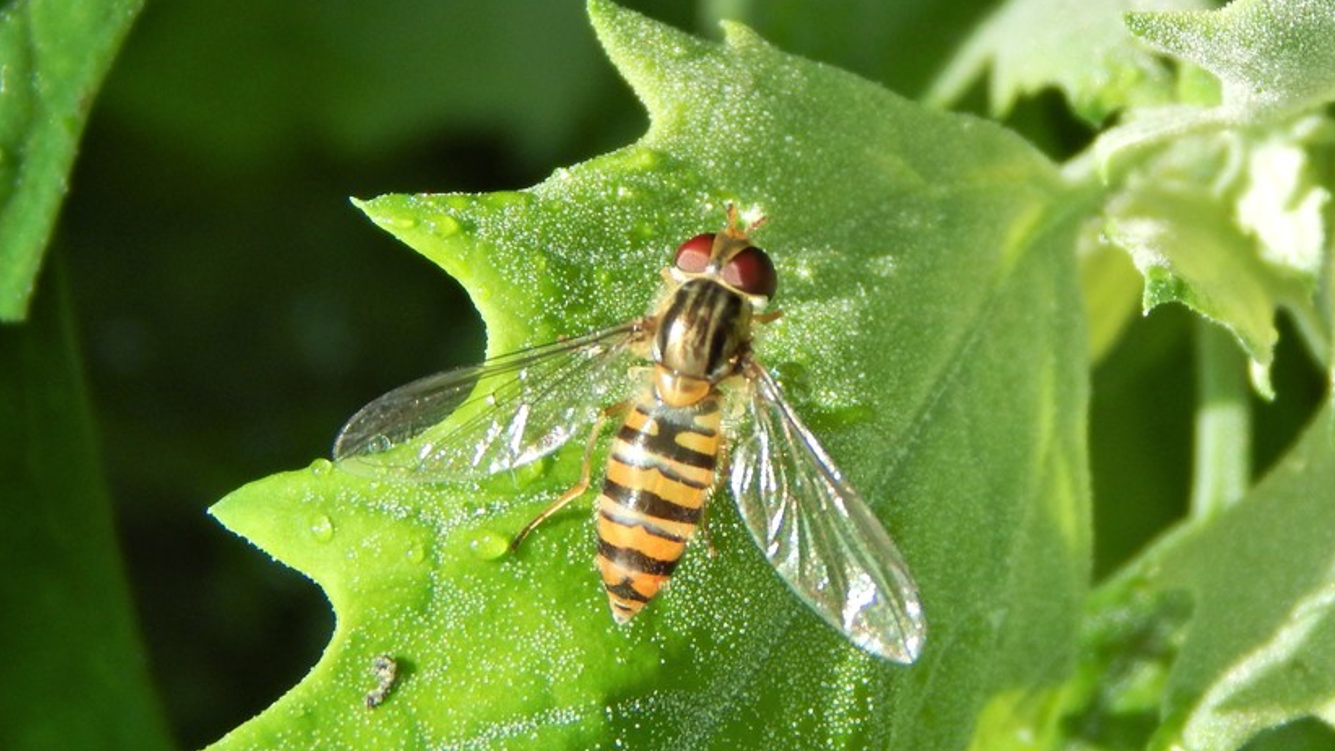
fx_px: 7293
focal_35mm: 206
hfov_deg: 10.5
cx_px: 646
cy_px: 384
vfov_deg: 5.9
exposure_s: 1/80
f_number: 5.3
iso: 125
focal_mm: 32.8
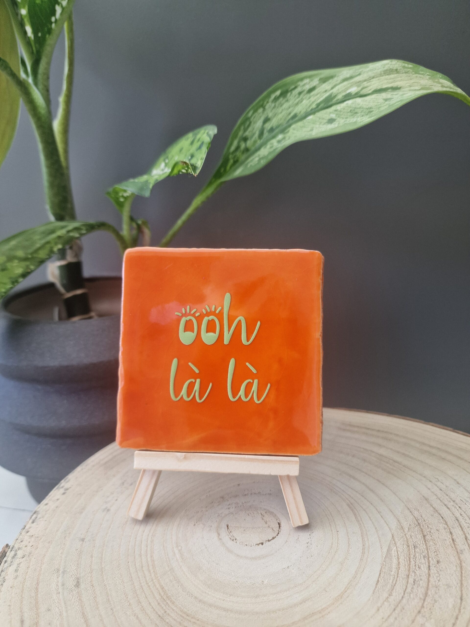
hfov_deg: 58.9
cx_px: 235
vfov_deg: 73.9
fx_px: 416
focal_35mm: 23
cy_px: 314
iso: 160
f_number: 1.8
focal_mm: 6.4
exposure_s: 1/120
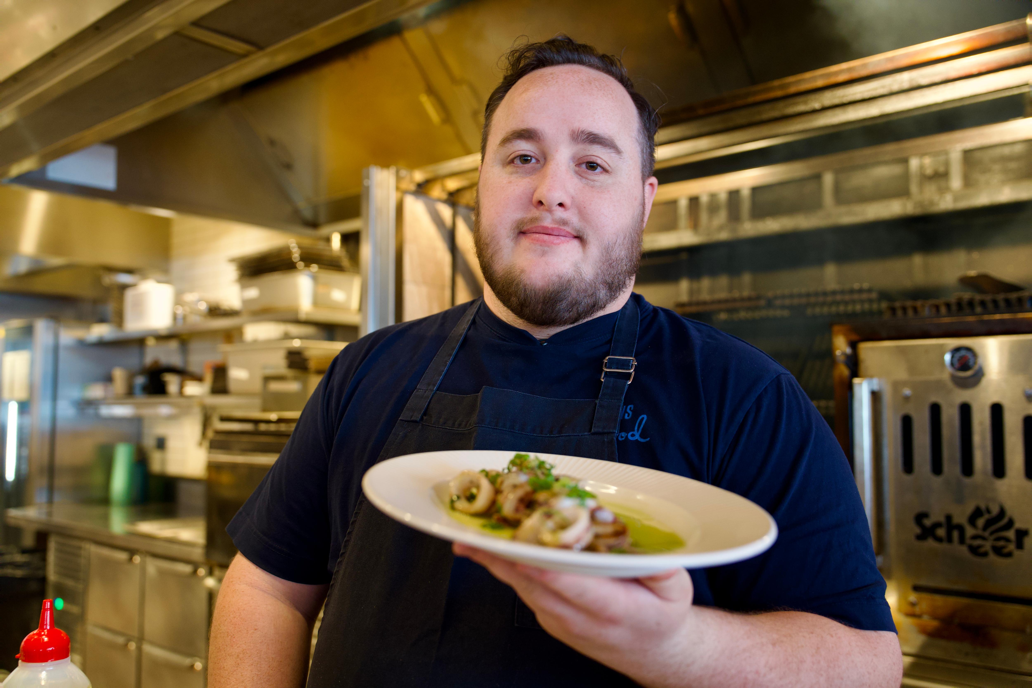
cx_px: 516
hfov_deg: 58.7
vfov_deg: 41.1
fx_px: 917
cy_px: 344
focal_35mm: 32
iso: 1000
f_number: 2.8
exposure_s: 1/50
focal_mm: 32
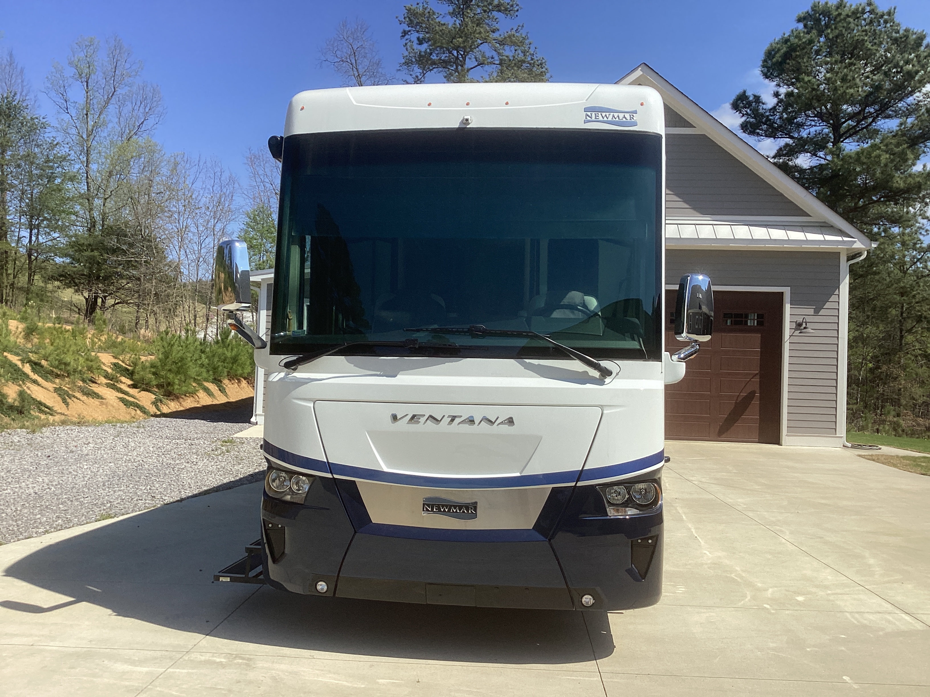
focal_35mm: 31
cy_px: 348
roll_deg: -0.4
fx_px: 833
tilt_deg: +2.2
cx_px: 465
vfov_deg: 45.4
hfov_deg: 58.4
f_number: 2.4
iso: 25
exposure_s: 1/1698
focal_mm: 3.3
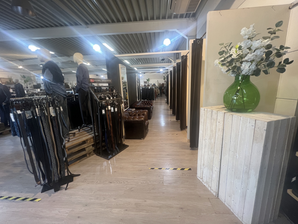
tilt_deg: -12.1
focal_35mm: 13
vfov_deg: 89.9
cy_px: 112
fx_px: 112
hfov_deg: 106.2
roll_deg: +1.9
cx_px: 149
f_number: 1.8
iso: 160
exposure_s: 1/50
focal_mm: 1.57
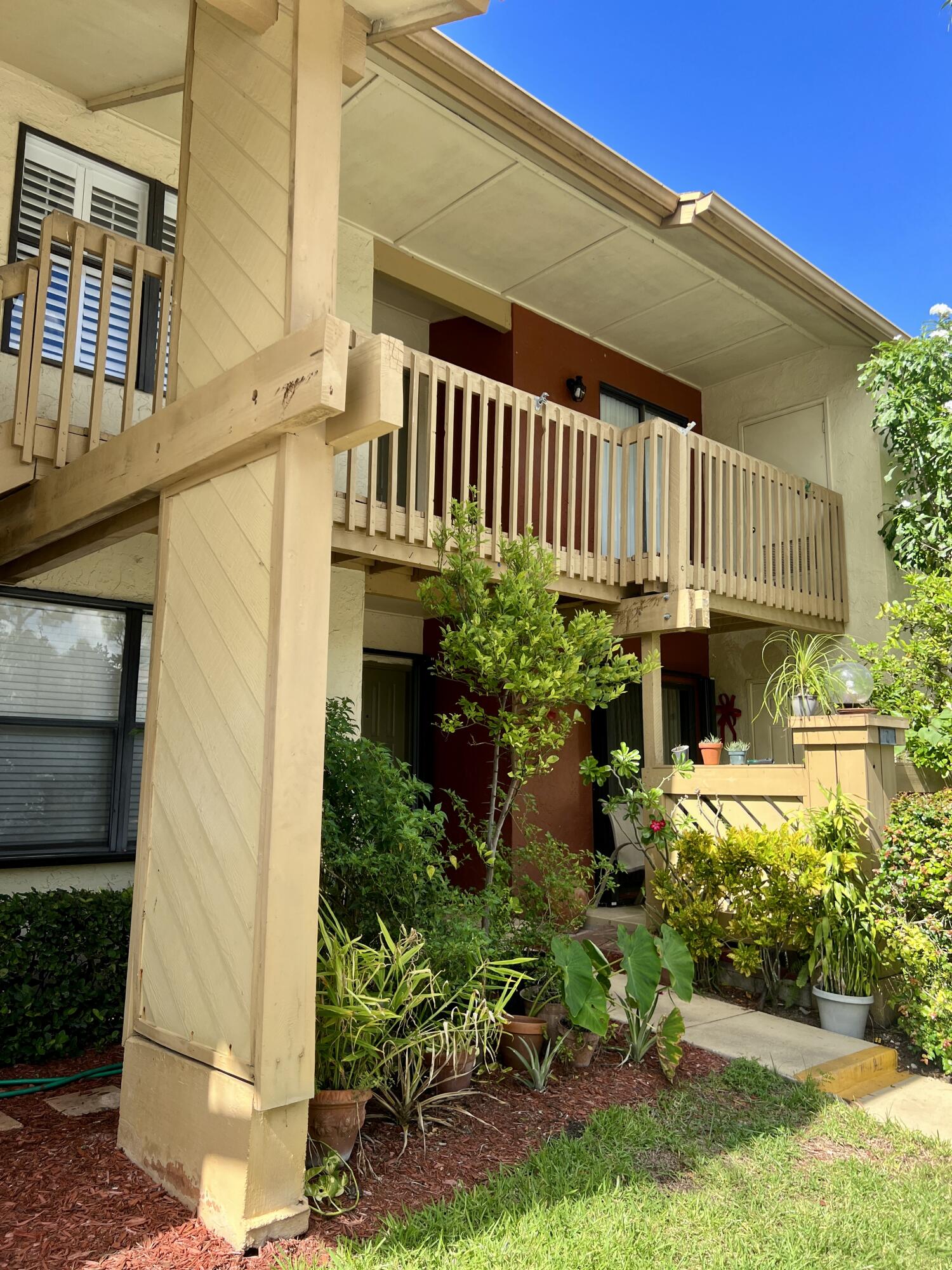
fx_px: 953
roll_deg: +0.3
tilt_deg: +9.7
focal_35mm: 26
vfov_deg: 67.3
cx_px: 476
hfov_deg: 53.1
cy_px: 635
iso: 50
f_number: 1.5
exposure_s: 1/1068
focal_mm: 5.7
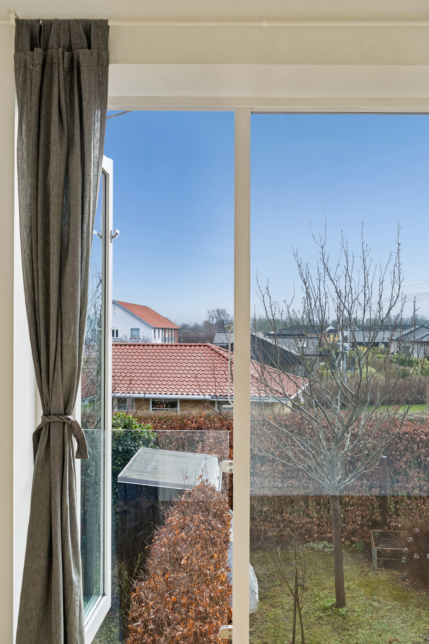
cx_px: 214
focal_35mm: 36
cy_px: 322
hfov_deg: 36.9
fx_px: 643
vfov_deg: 53.1
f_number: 8
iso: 200
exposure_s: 1/80
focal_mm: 24
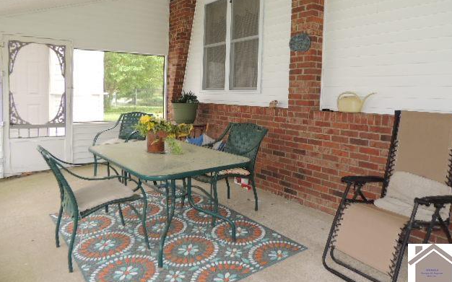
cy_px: 112
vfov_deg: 47.3
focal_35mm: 26
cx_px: 229
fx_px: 320
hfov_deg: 70.4
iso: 100
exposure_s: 1/80
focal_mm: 4.3
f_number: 3
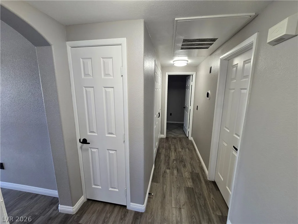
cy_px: 112
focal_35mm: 13
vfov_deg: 89.9
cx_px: 149
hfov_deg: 106.2
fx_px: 112
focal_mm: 2.2
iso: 100
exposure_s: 1/60
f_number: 2.2
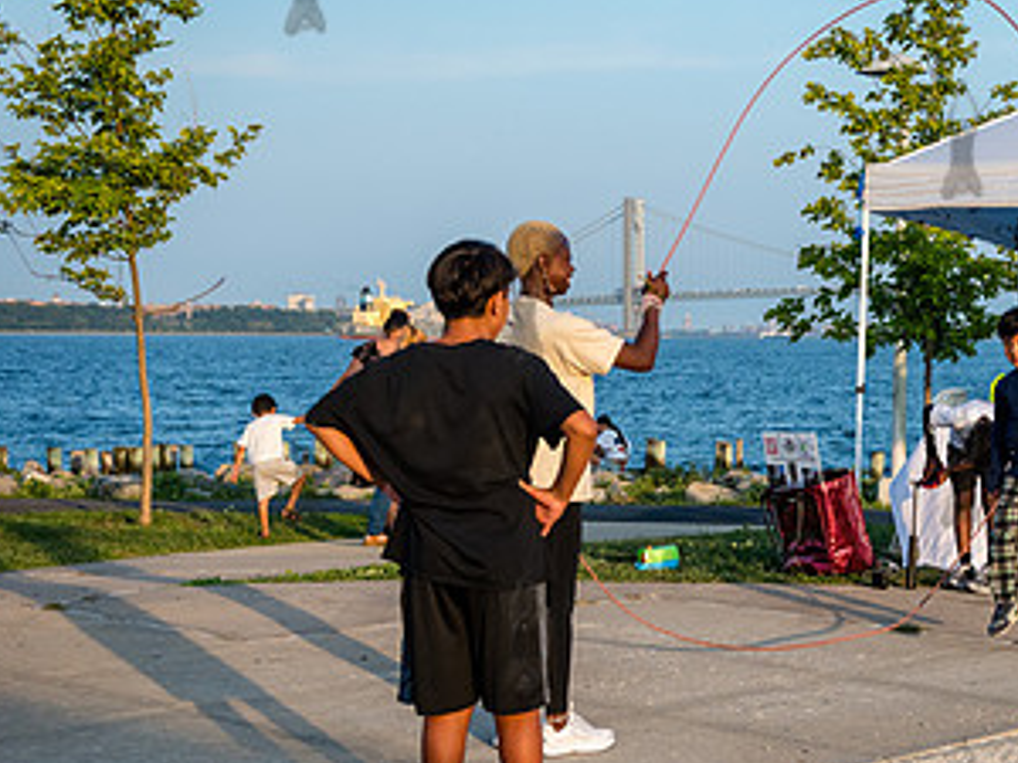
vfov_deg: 18.9
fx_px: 2294
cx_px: 960
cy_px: 466
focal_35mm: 78
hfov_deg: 24.2
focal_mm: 42
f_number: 3.5
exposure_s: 1/3200
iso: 1000
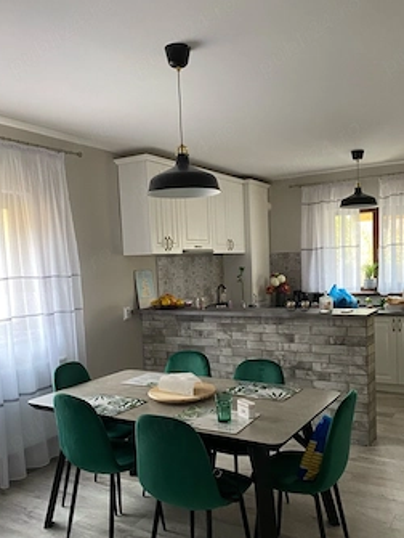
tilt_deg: -4.3
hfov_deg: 45.5
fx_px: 481
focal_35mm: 31
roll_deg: +2.4
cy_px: 305
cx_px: 216
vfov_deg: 58.1
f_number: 1.8
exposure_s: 1/50
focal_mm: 4.25
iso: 400
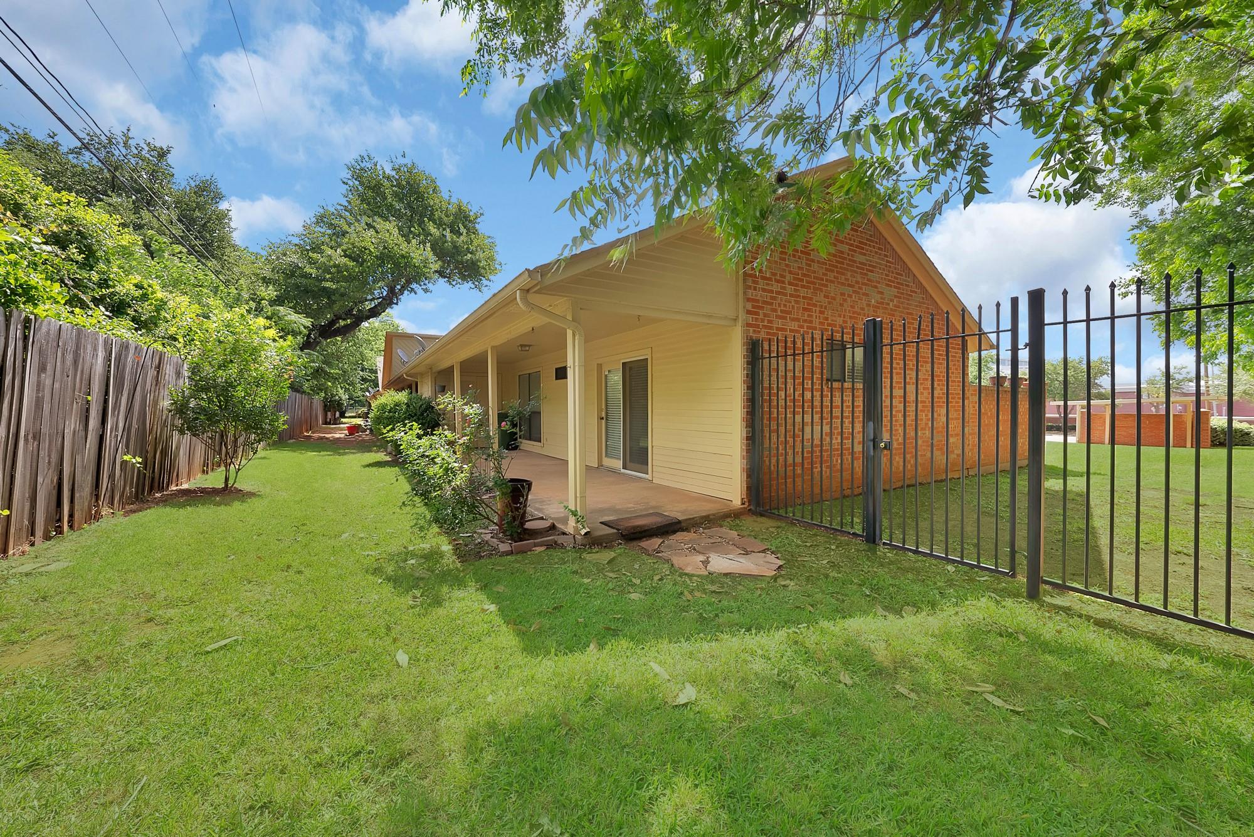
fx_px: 418
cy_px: 418
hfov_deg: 112.6
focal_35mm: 12
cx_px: 627
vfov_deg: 90.1
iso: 640
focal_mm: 12
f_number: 10
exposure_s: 1/100
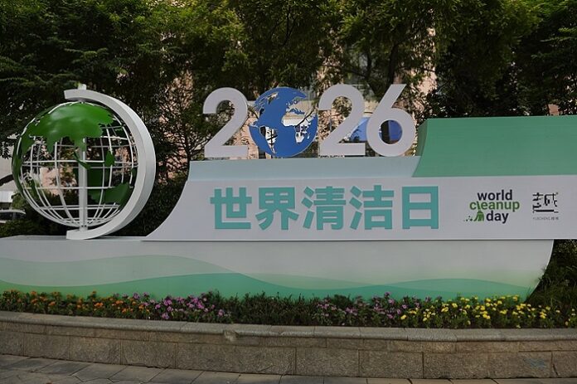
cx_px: 288
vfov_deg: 45.6
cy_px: 192
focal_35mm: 28
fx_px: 456
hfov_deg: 64.6
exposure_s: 1/200
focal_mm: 19
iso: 100
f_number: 2.8
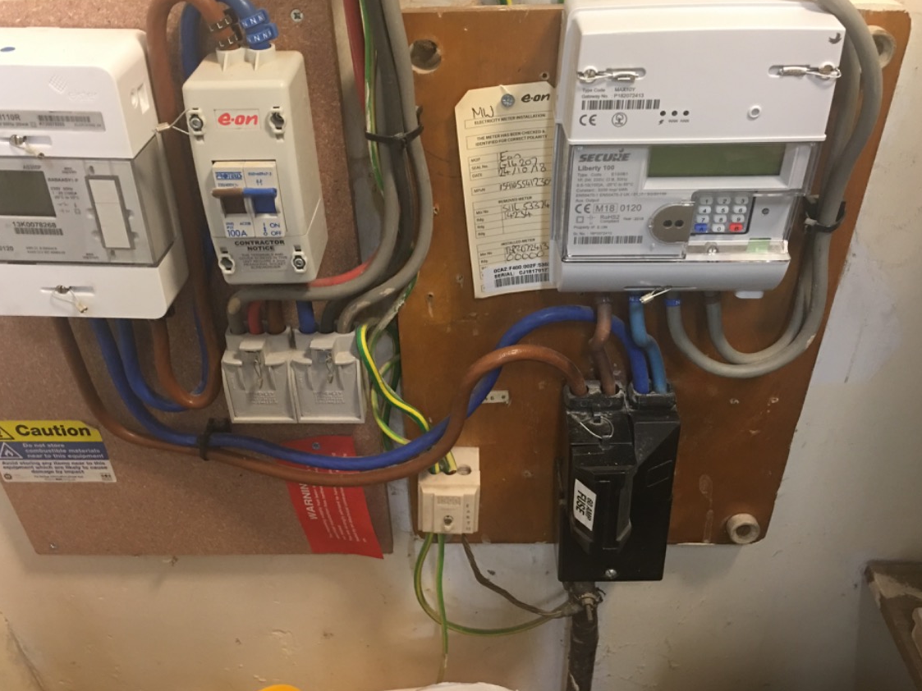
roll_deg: +3.7
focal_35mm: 31
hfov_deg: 58.3
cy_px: 327
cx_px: 450
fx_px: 826
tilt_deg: -34.4
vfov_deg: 45.4
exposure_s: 1/8
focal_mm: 4.15
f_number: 2.2
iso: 100
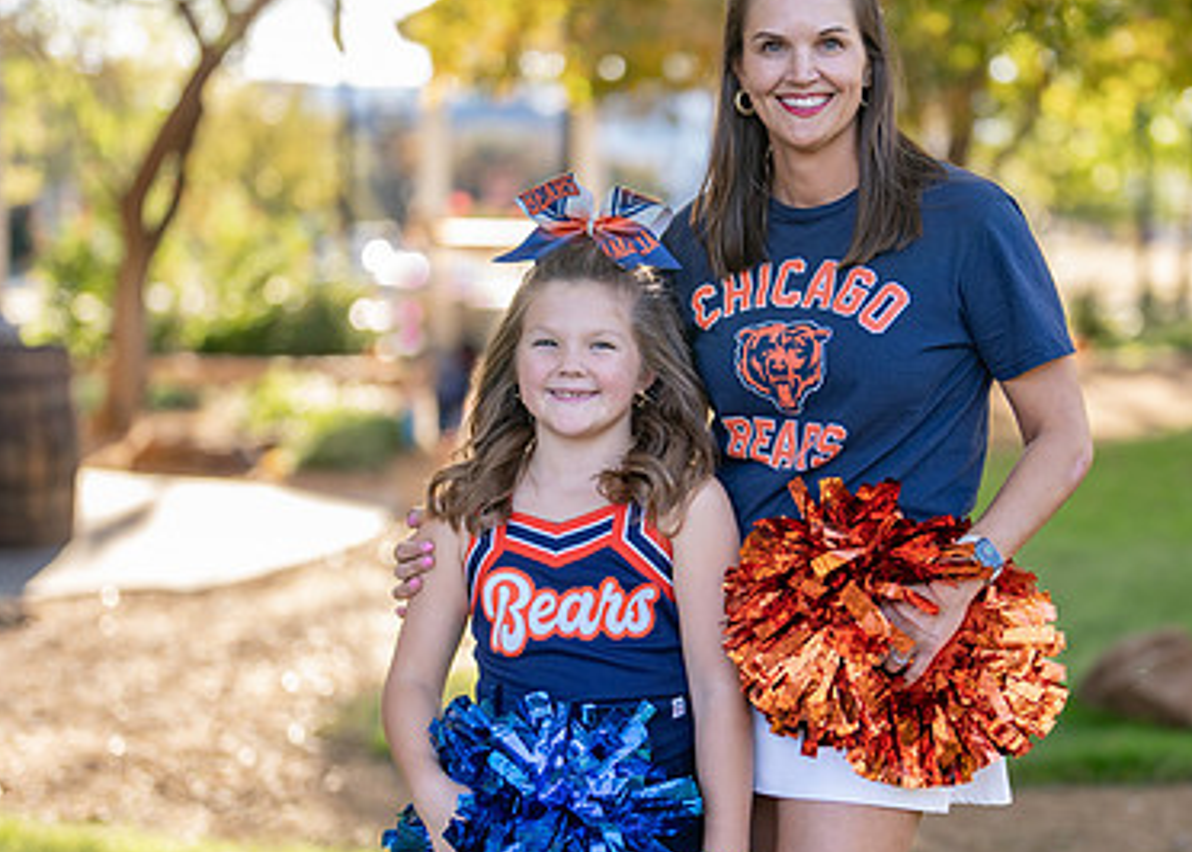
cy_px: 450
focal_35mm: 88
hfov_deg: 22.5
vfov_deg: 16.3
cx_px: 780
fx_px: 2980
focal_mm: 50
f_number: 1.2
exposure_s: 1/640
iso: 100
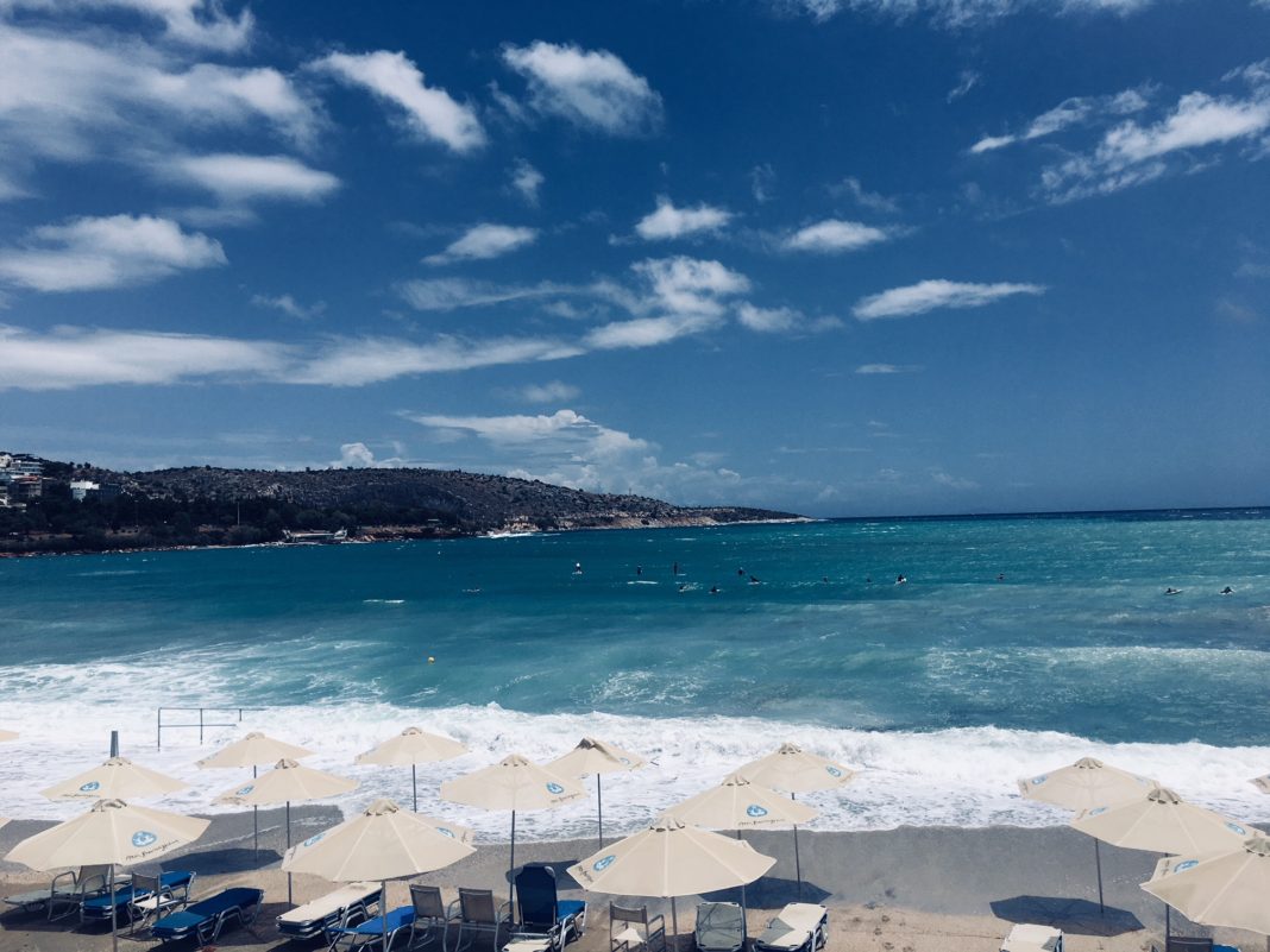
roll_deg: +1.6
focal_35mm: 29
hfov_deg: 61.7
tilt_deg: +3.4
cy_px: 476
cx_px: 635
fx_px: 1064
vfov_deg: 48.2
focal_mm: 4.15
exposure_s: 1/5495
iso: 25
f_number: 2.2
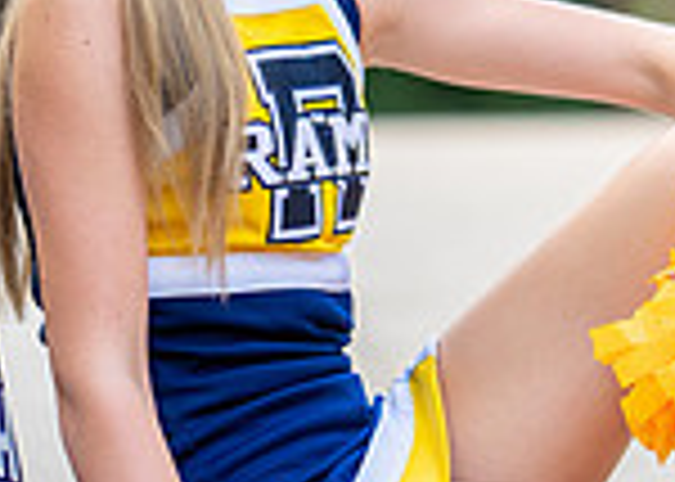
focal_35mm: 273
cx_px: 510
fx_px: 5231
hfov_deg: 7.4
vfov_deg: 5.3
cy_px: 210
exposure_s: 1/500
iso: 125
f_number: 1.2
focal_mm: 50
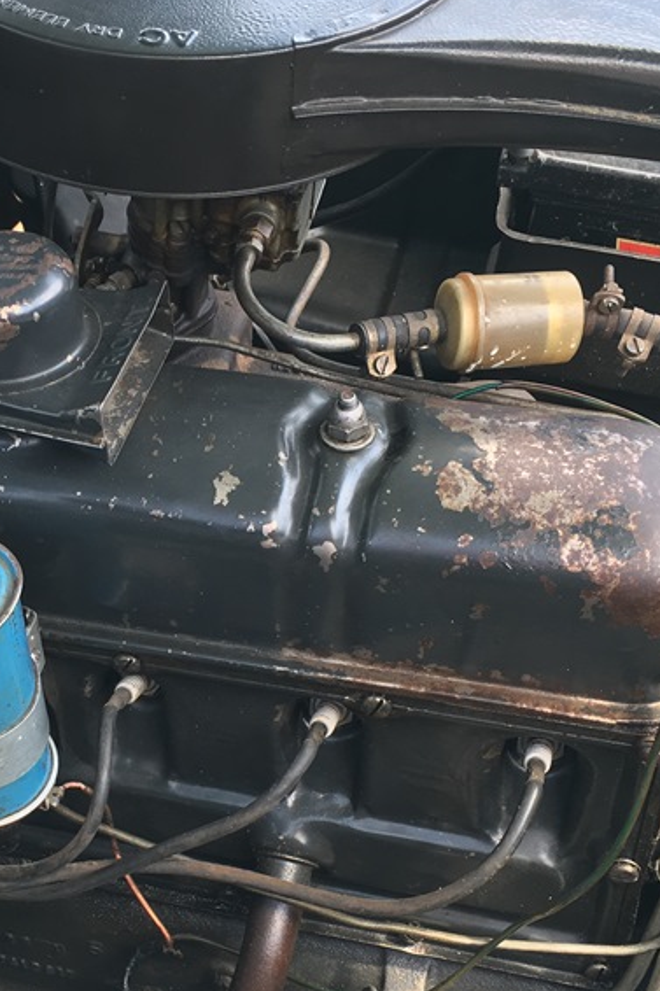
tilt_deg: -51.0
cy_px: 674
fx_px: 1596
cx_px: 113
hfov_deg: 23.0
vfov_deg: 34.1
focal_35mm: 58
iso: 25
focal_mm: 4.15
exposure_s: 1/100
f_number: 2.2
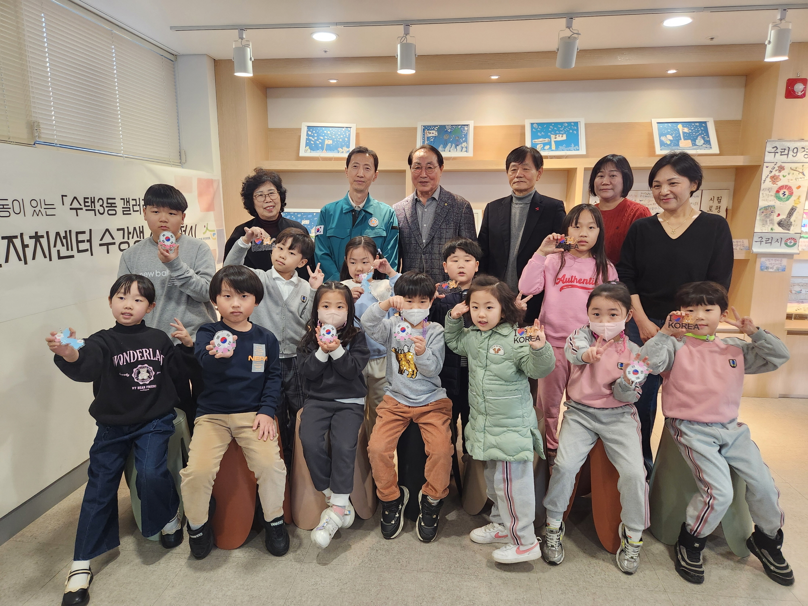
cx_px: 404
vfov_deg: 58.9
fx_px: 537
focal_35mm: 23
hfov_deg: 73.9
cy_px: 303
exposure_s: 1/120
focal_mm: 5.4
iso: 320
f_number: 1.8
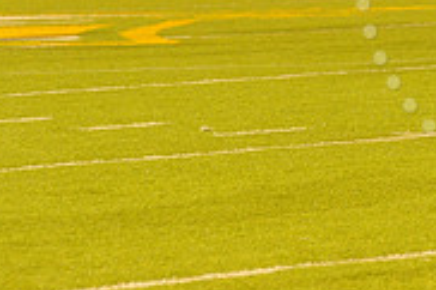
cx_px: 582
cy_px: -38
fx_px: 5203
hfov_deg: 4.8
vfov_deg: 3.2
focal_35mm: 430
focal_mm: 135
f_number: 5
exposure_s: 1/200
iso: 6400
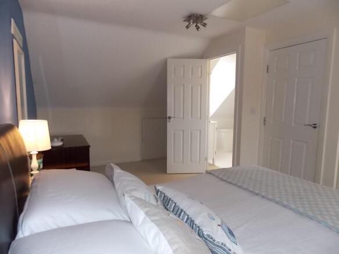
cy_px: 127
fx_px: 225
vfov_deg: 58.9
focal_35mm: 23
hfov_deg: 73.9
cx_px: 170
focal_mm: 4
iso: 320
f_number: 3.1
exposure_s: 1/30
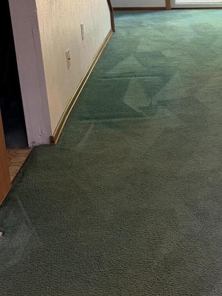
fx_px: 539
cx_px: 287
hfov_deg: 21.2
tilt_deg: -17.3
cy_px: 81
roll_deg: -0.5
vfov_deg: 30.3
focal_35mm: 63
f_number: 1.78
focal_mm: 6.76
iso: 250
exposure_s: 1/60
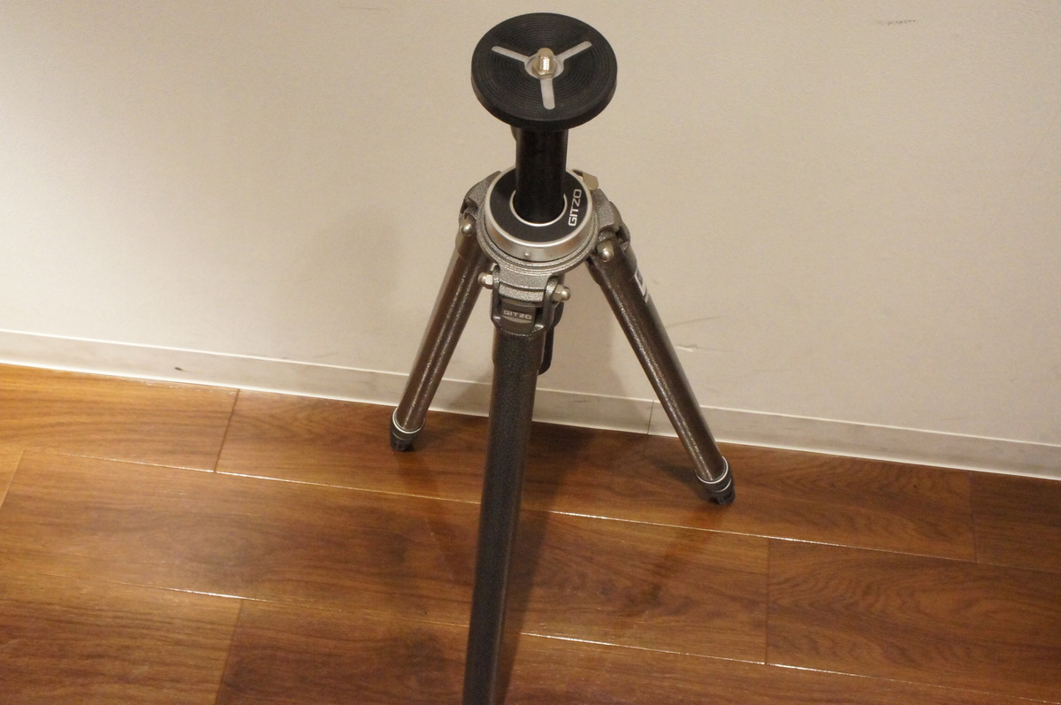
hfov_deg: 51.3
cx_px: 530
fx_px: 1104
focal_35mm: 38
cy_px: 352
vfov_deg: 35.4
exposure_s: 1/60
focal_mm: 25
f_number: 16
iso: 6400
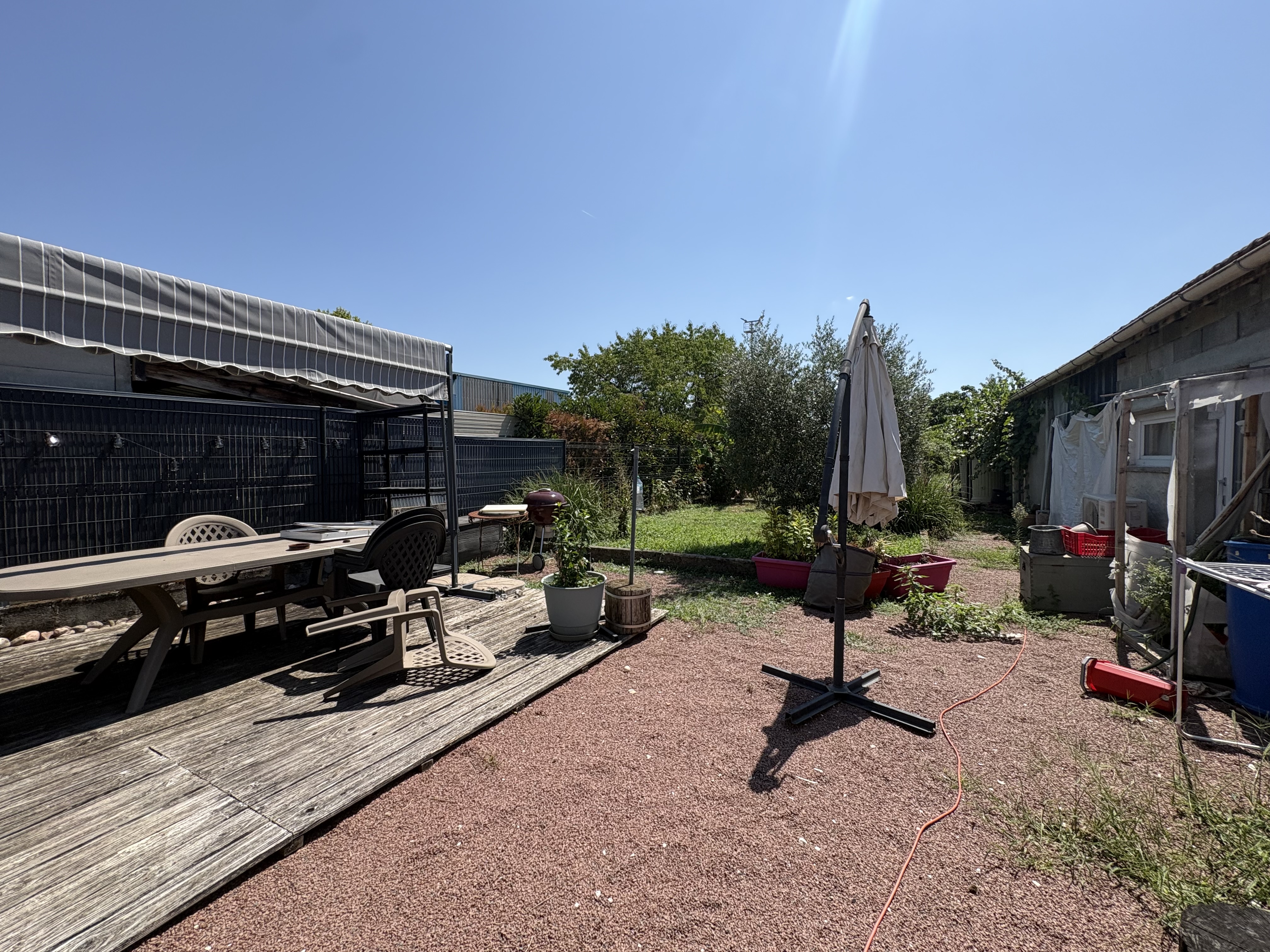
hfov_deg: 102.1
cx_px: 635
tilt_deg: -0.2
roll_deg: +2.0
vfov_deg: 85.7
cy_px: 476
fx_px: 514
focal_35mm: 14
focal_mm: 2.22
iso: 50
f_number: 2.2
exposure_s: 1/1536
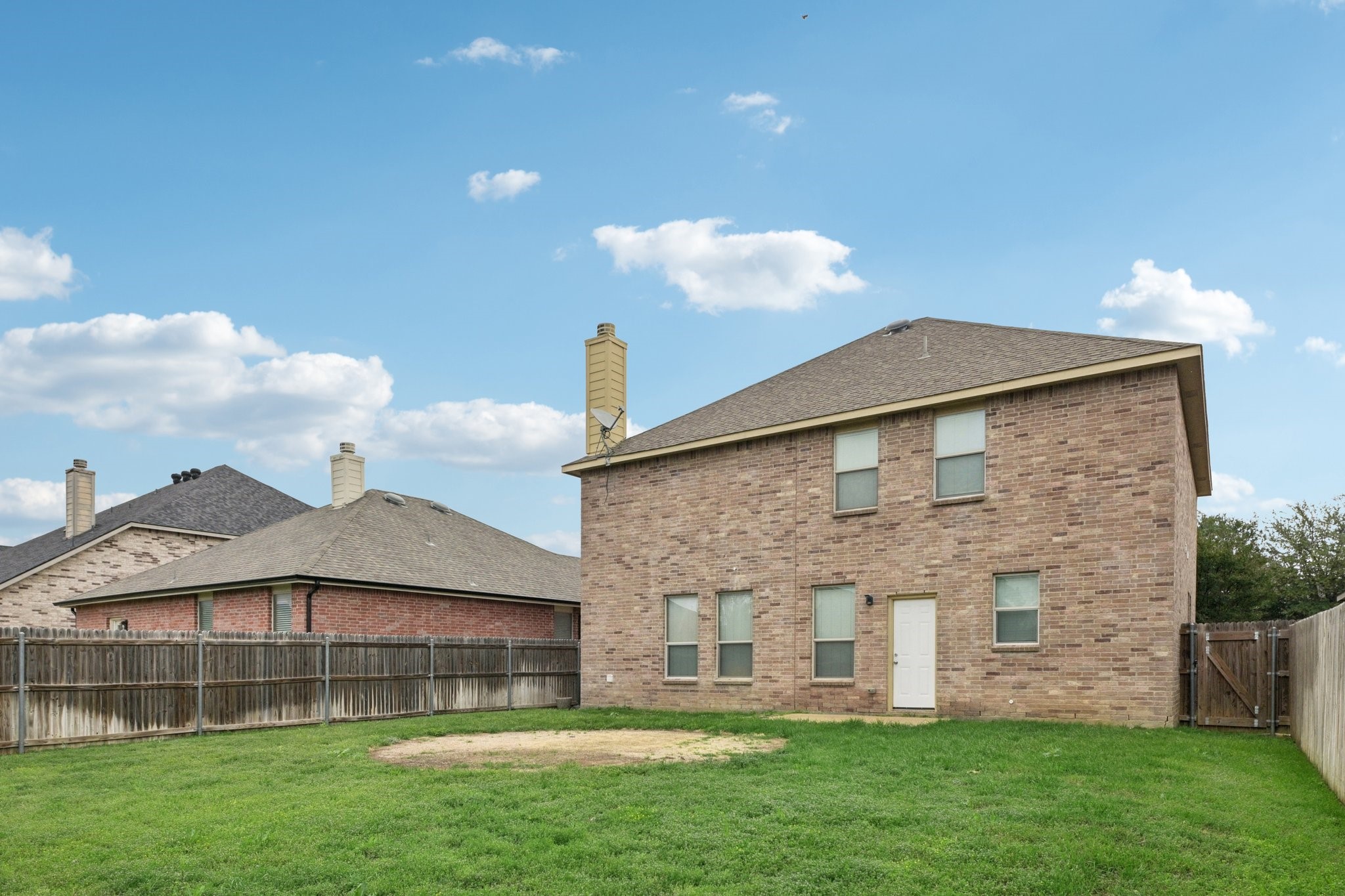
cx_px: 672
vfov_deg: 61.9
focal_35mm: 20
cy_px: 448
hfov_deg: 84.0
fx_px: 747
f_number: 8
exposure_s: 1/1600
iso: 400
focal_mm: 20
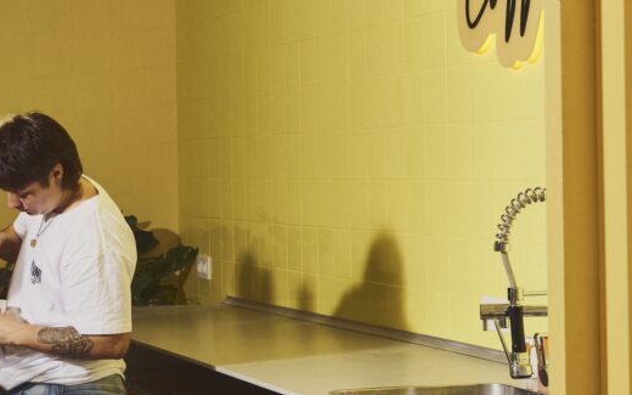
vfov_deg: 11.6
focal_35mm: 113
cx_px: 177
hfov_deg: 18.4
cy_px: 156
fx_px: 1946
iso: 160
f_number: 9
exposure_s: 1/125
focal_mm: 50
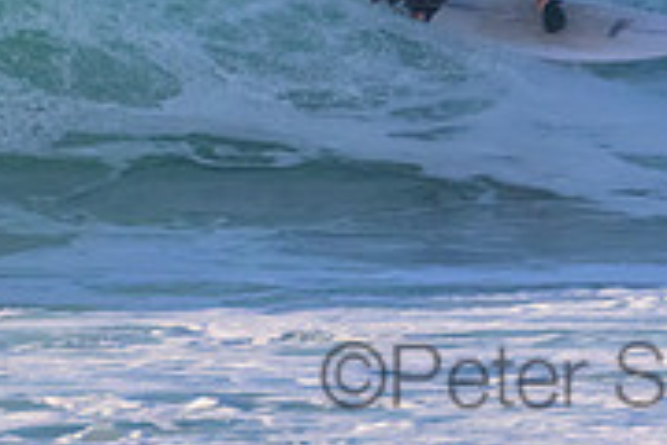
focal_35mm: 2580
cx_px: 608
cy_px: -239
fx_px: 47798
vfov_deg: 0.5
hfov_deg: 0.8
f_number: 11
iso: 2500
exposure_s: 1/2000
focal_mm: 800
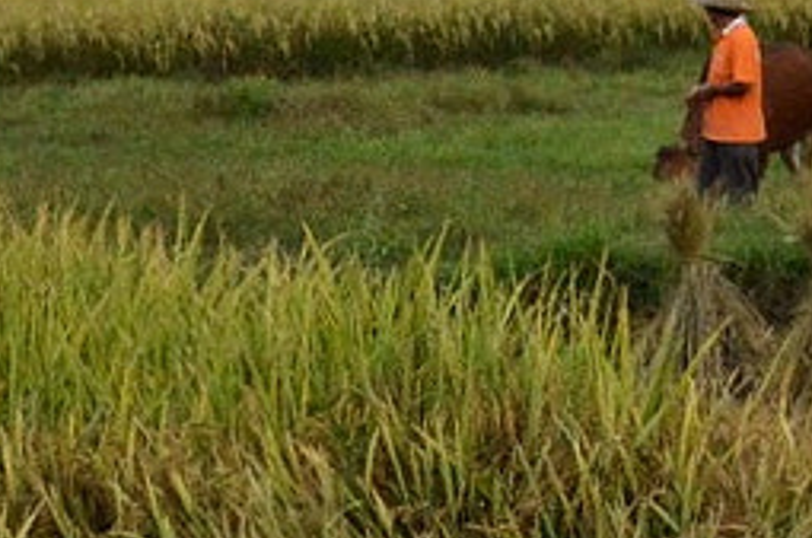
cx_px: 1815
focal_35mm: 245
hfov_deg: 7.9
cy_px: -567
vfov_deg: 5.5
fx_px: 5516
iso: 1600
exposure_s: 1/1600
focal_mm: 26
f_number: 5.6
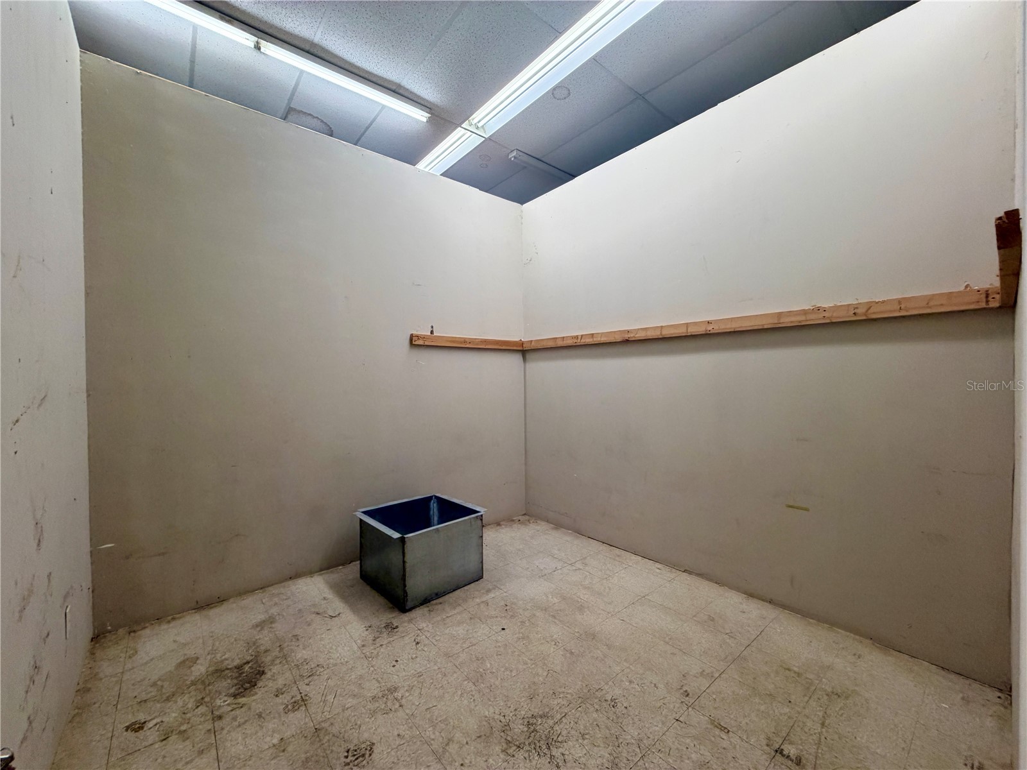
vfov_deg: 85.7
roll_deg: +1.6
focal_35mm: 14
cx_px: 514
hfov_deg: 102.1
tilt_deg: -1.6
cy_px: 385
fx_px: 415
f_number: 2.2
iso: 250
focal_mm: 2.22
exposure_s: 1/120
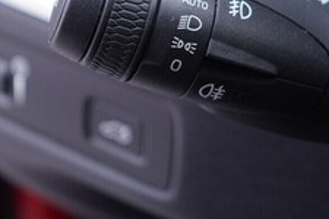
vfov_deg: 15.1
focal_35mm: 88
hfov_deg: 23.1
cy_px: -24
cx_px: 202
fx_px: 804
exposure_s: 1/40
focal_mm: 24
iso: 250
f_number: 2.8
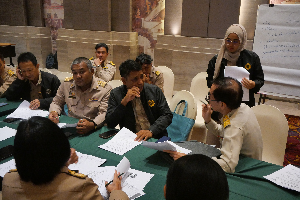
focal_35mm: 35
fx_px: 292
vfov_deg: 37.9
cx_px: 150
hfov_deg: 54.4
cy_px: 100
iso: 3200
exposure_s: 1/160
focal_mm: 17
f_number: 5
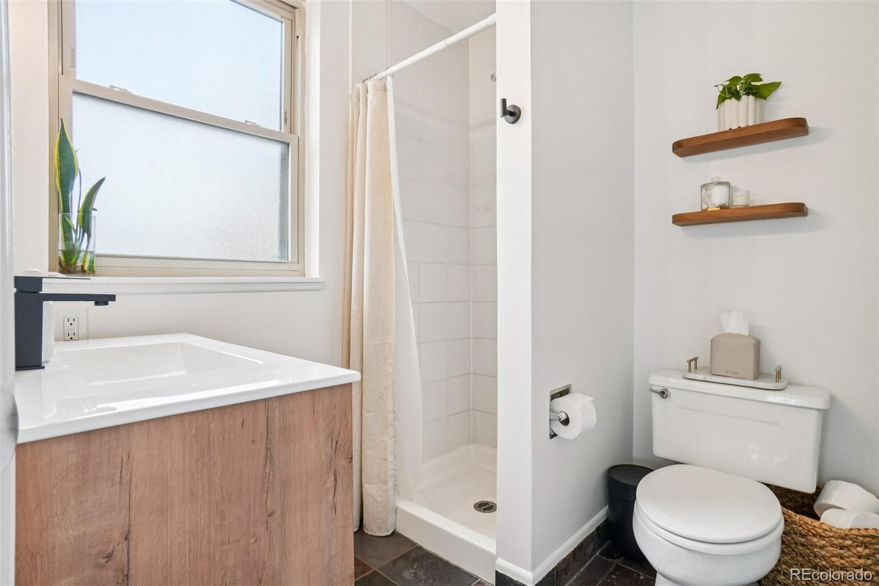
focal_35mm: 18
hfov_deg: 90.0
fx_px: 439
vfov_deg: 67.4
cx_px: 440
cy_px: 293
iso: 400
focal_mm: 12
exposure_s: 1/40
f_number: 8
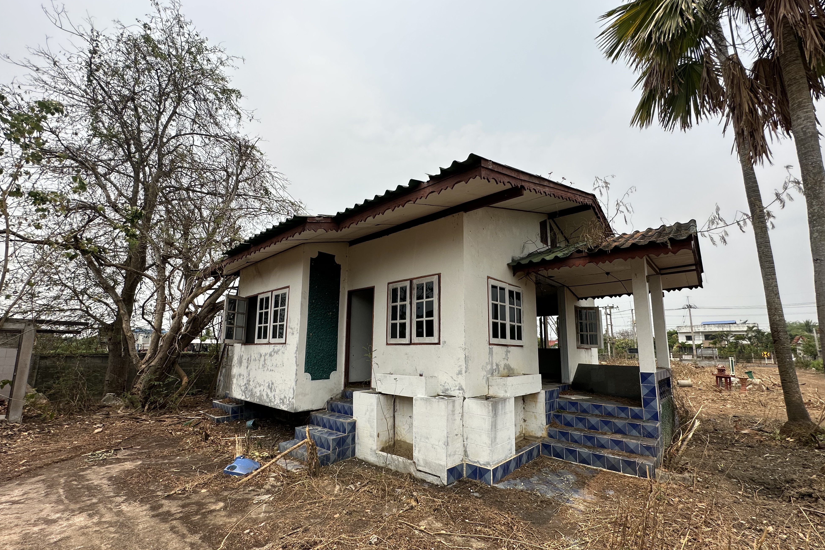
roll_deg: -1.1
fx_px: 344
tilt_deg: +8.6
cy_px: 300
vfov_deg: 77.1
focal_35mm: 15
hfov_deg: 100.4
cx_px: 419
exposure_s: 1/2257
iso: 50
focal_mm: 2.22
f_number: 2.2
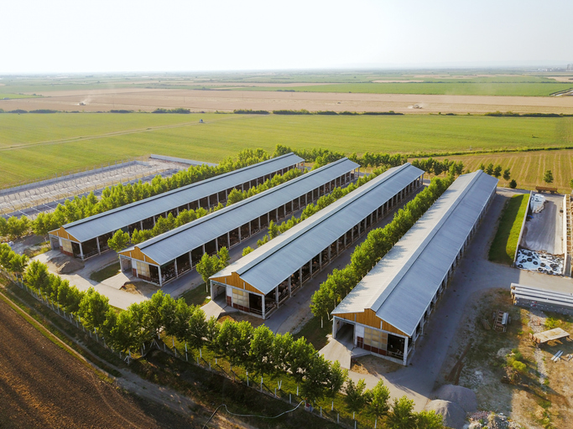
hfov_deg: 67.3
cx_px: 286
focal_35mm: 26
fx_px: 430
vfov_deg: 53.0
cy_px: 214
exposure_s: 1/710
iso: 100
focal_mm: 4.73
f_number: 2.2
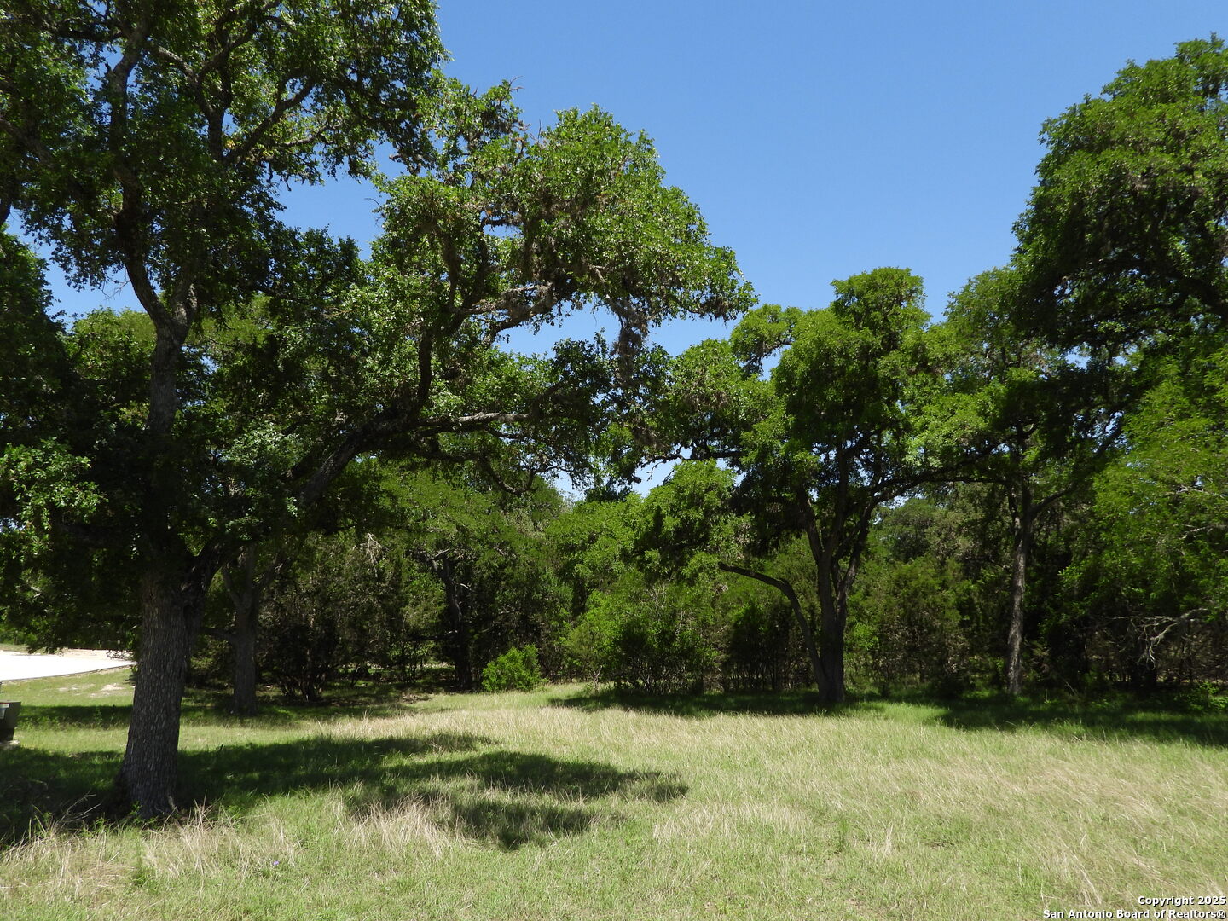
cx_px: 614
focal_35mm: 24
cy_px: 460
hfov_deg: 71.6
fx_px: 851
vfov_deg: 56.8
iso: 100
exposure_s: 1/1250
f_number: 2.8
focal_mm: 4.3
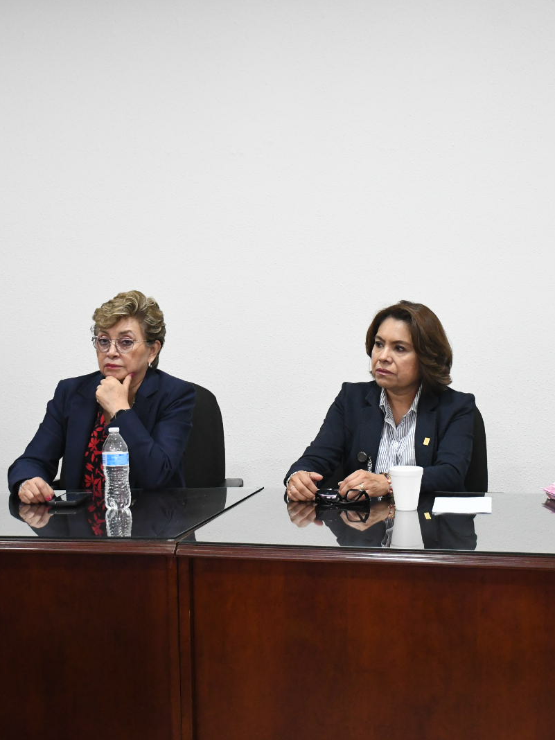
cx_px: 300
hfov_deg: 21.0
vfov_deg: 27.8
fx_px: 1496
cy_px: 372
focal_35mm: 70
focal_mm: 32
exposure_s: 1/125
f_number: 5
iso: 4000
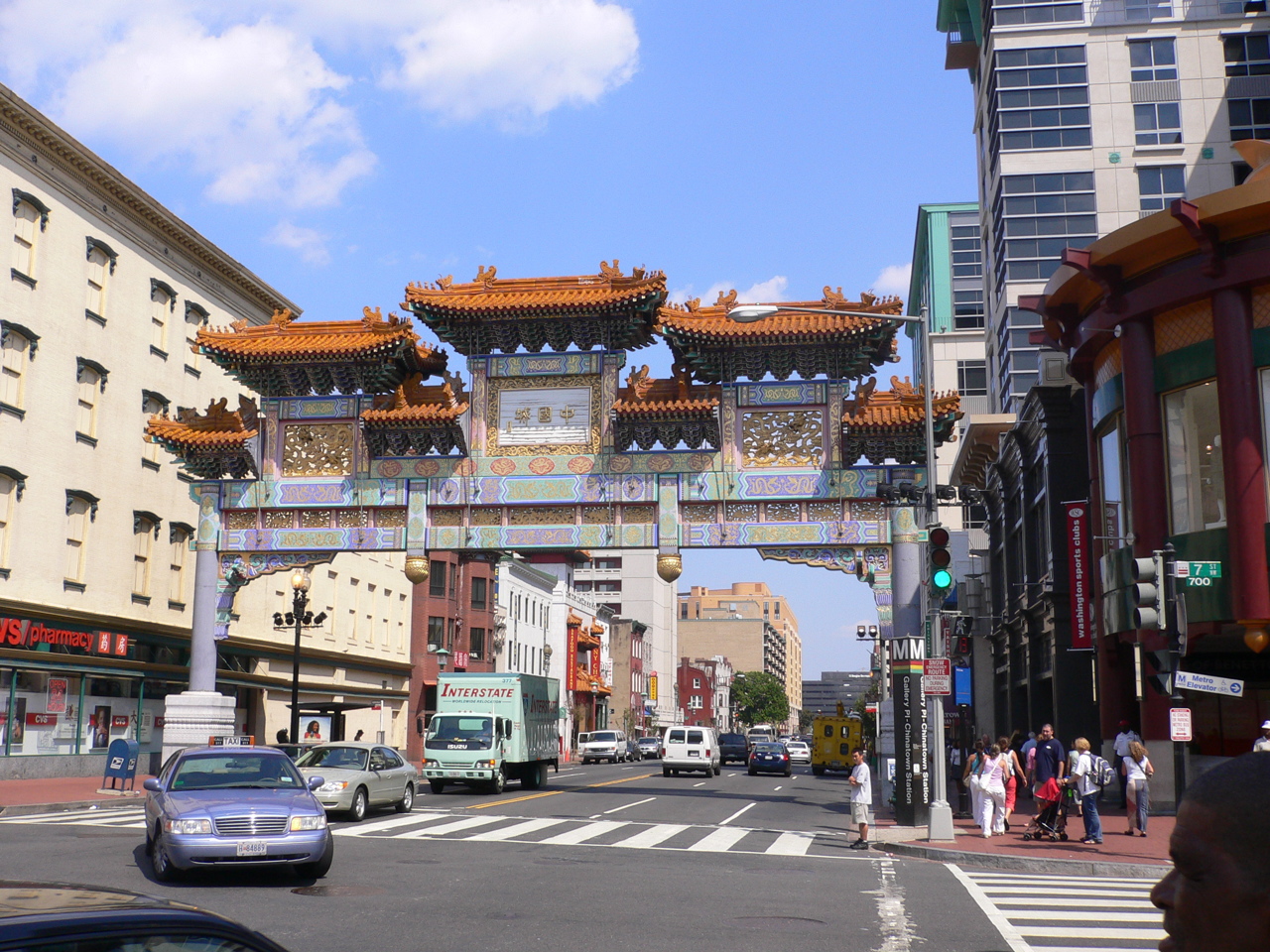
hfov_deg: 52.6
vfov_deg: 40.7
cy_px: 476
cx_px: 635
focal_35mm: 35
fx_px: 1284
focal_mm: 5.8
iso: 80
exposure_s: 1/320
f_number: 5.6
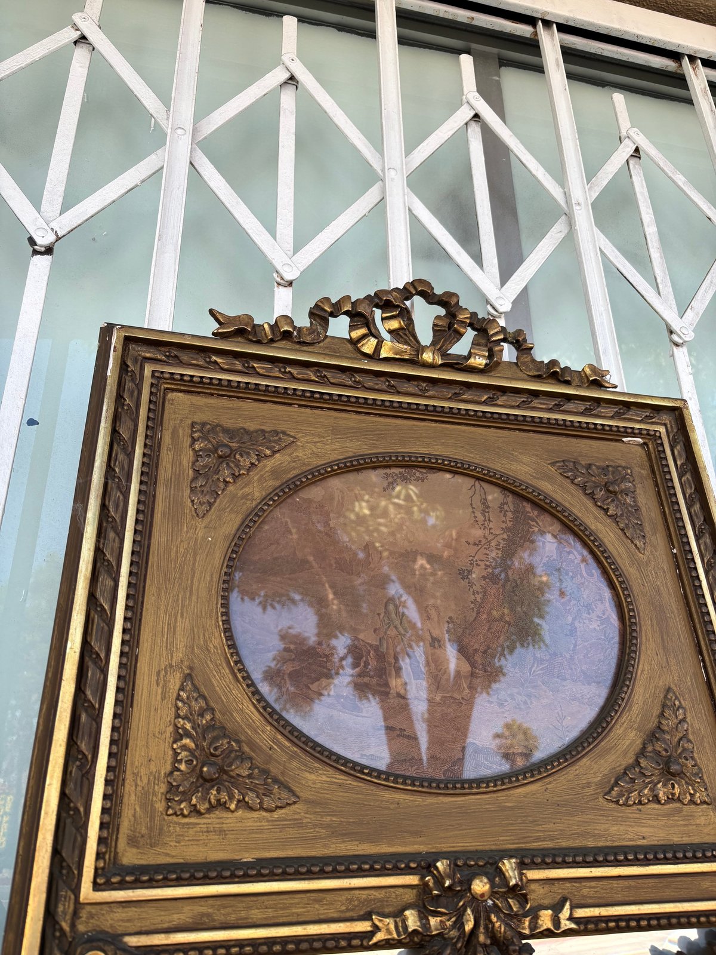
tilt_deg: +23.8
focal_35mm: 26
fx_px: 717
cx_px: 358
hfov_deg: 53.1
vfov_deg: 67.3
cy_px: 478
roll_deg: +0.3
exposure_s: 1/456
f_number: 1.6
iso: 50
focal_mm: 5.96
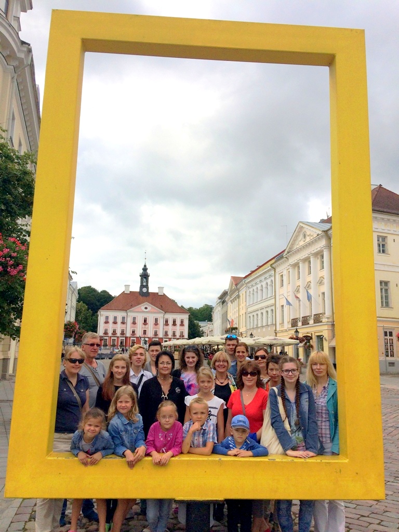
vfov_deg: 61.7
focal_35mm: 29
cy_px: 266
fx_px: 446
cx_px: 200
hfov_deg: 48.2
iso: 32
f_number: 2.2
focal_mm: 4.15
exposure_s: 1/3425
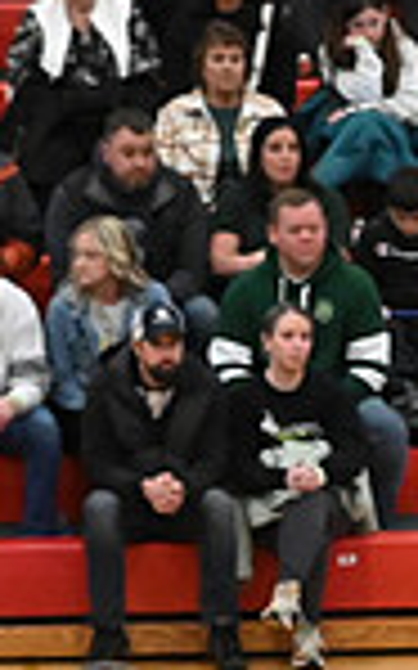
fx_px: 7590
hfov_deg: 3.1
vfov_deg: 5.0
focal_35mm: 416
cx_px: 1187
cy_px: 852
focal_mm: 70
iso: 8000
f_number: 4
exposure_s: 1/400
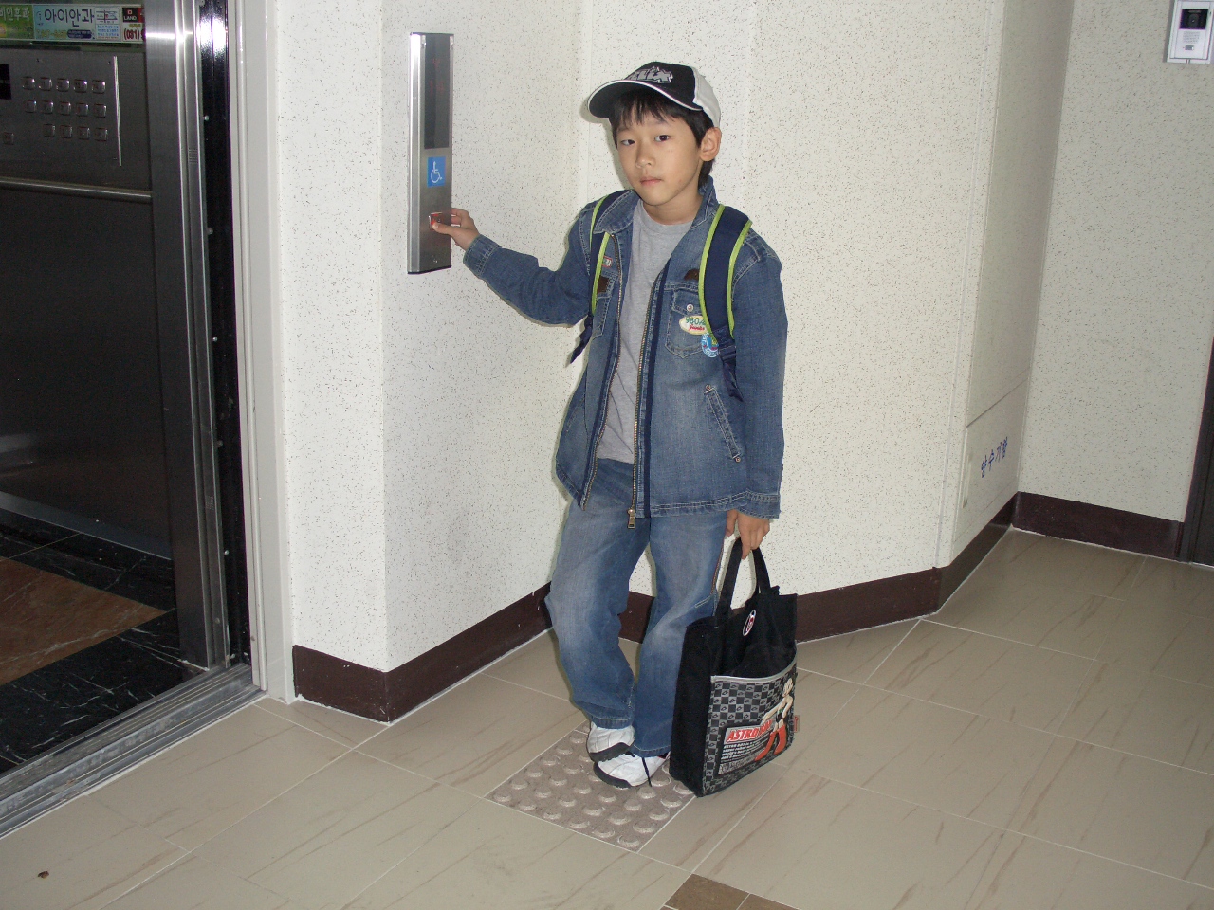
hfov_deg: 51.4
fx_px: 1263
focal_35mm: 36
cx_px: 607
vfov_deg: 39.7
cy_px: 455
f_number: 2.9
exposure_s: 1/60
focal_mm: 7.8
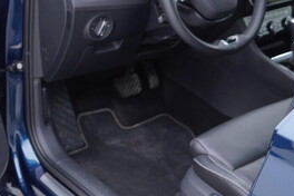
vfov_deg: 18.2
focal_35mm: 75
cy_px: 80
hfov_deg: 27.0
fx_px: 612
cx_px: 159
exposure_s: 1/40
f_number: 2.8
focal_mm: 24
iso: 125
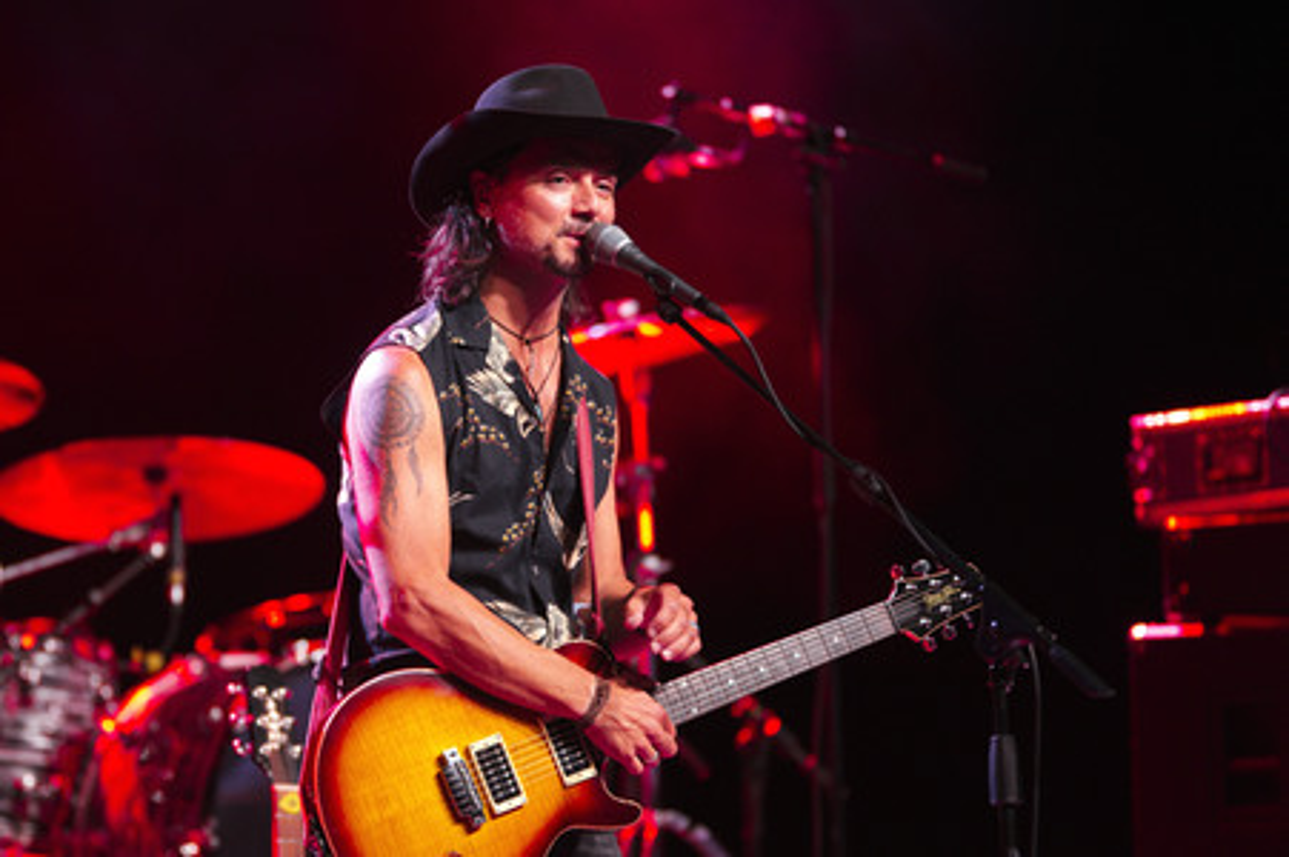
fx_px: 8945
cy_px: 428
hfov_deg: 8.2
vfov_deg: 5.5
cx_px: 644
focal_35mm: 250
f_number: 2.8
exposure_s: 1/100
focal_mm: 250
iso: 1600
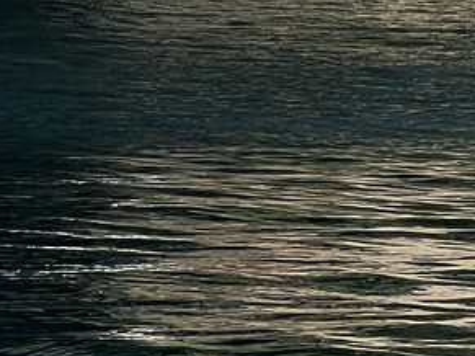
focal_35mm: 423
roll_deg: +0.1
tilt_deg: +5.1
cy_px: -601
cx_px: -770
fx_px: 5802
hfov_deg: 4.6
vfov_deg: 3.5
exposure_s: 1/633
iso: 32
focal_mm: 9
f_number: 2.8
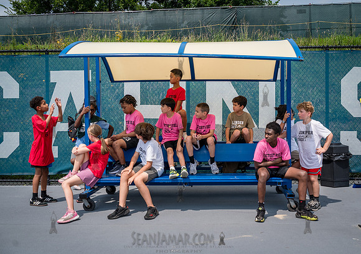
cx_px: 209
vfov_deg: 34.7
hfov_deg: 47.7
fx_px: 407
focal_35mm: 40
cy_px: 115
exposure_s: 1/640
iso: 100
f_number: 5
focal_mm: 35
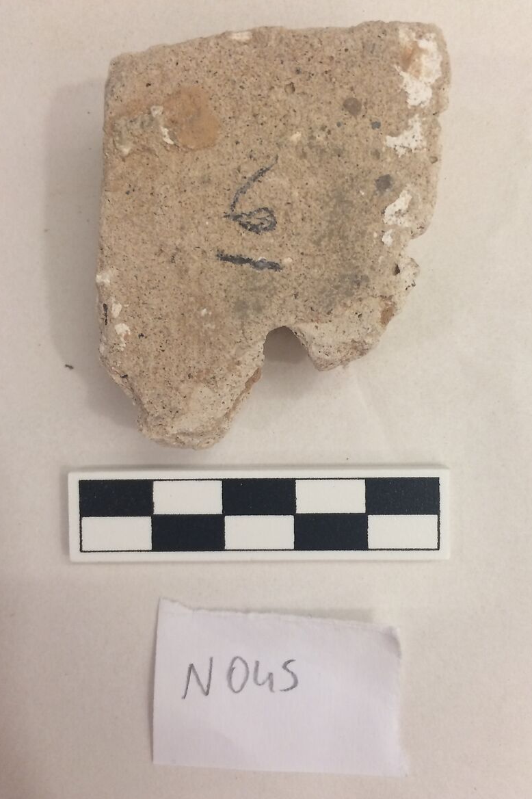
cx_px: 292
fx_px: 688
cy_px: 405
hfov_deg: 42.3
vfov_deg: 60.3
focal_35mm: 31
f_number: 2.2
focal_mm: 4.15
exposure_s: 1/30
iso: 80
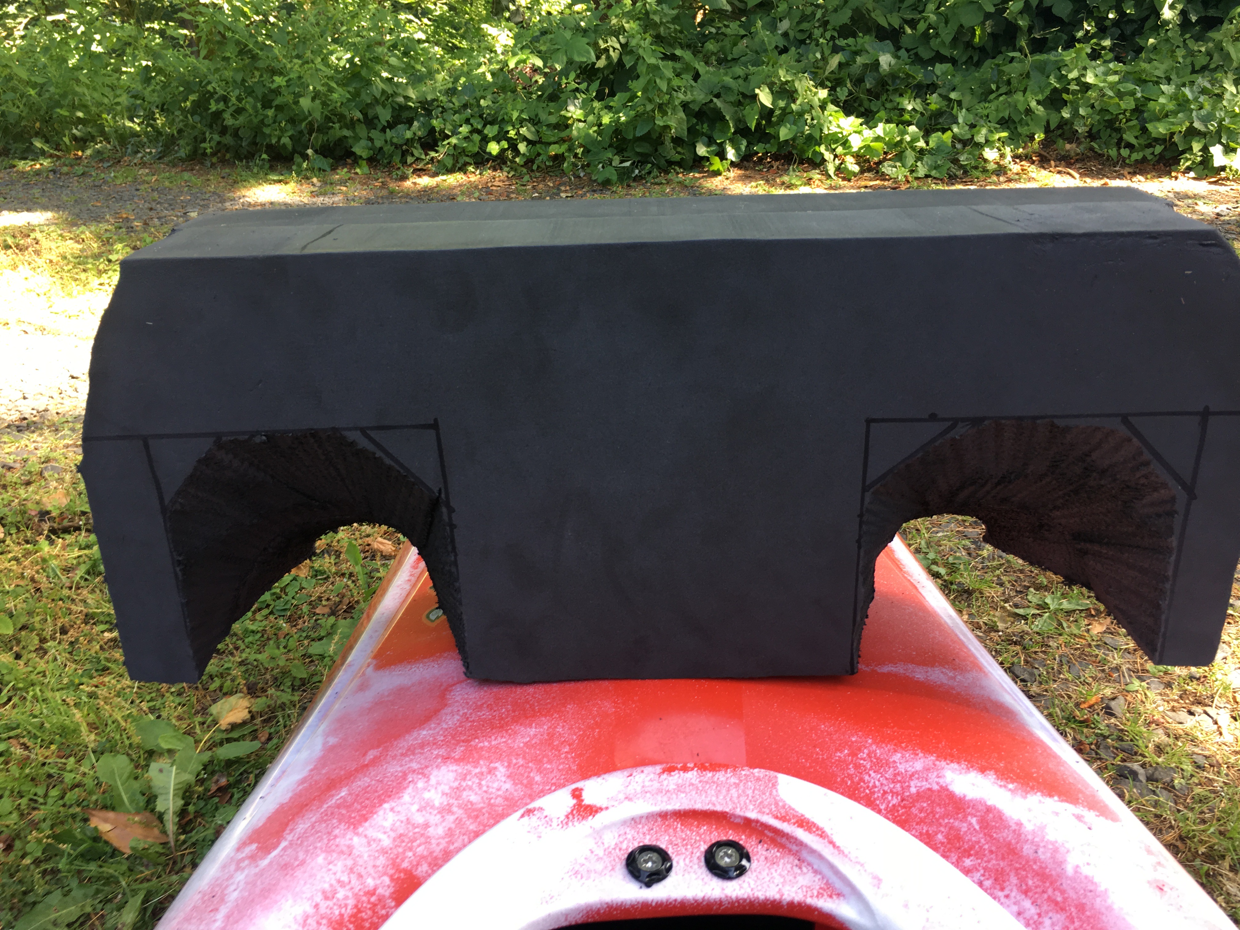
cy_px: 465
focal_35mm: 29
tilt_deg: -26.5
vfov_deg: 48.2
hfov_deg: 61.7
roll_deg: +0.5
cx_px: 620
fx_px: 1039
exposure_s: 1/60
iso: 32
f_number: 2.2
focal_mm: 4.15
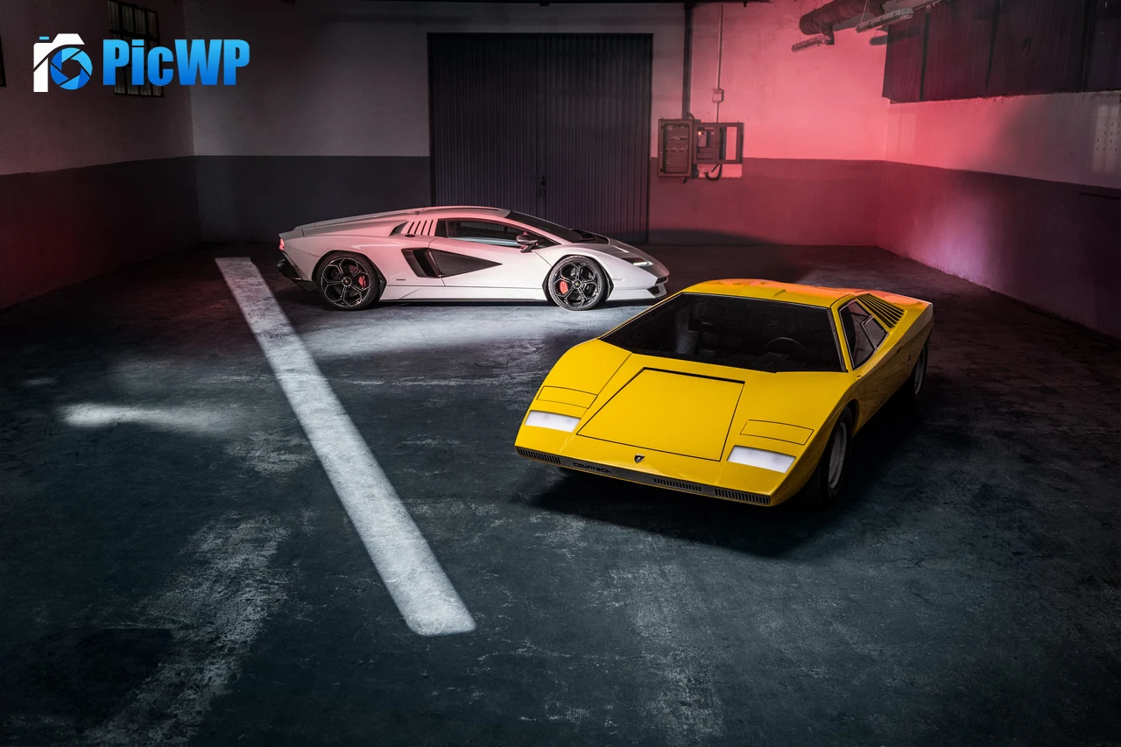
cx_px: 560
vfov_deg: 41.1
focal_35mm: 32
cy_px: 374
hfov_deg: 58.7
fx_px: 996
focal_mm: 32
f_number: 3.1
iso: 1600
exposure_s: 1/25
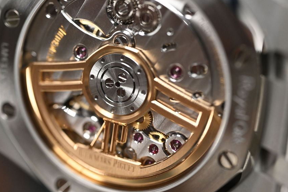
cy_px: 81
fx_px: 480
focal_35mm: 60
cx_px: 127
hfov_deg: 33.4
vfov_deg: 22.6
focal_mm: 50
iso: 3200
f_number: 7.1
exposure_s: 1/250
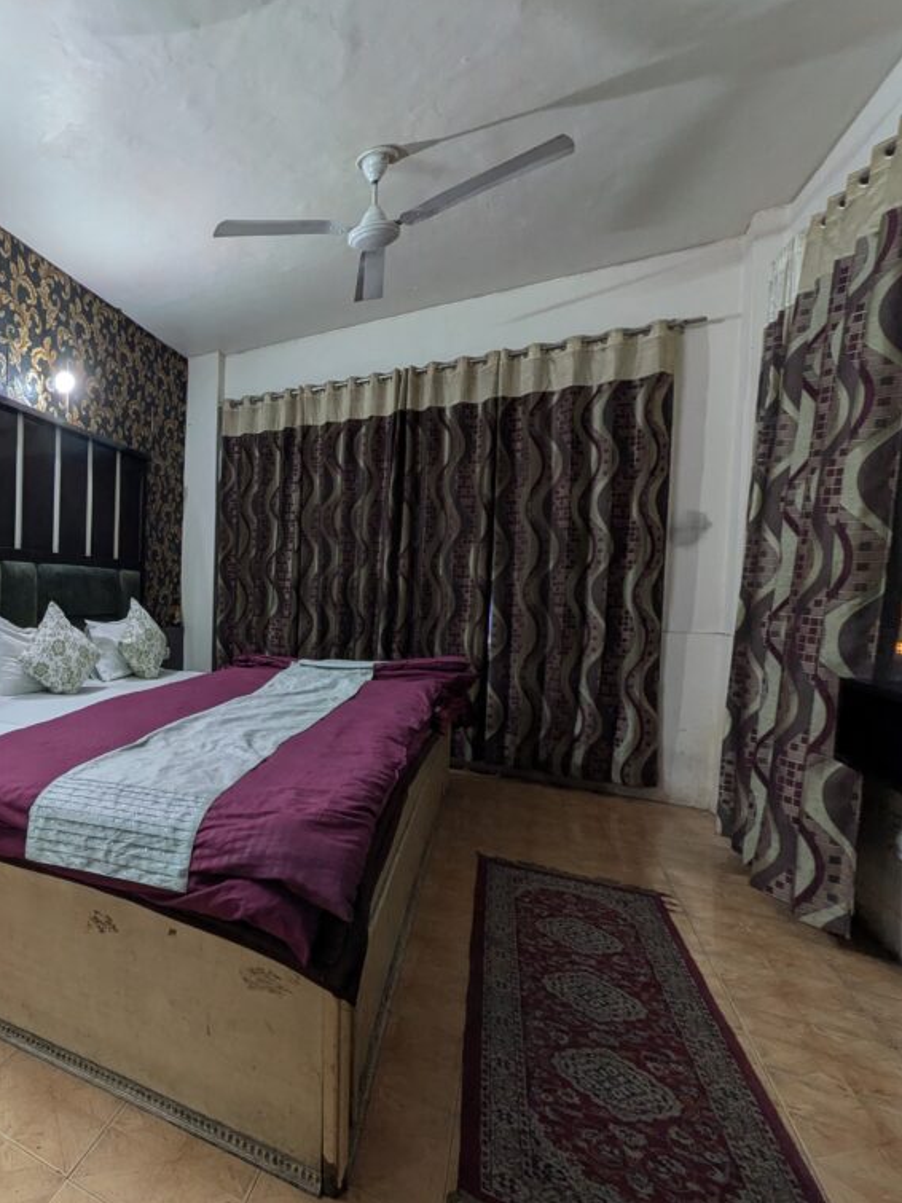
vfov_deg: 84.7
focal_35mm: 19
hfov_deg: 58.5
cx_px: 88
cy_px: 604
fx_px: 660
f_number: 2.2
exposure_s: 1/25
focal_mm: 1.83
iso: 102
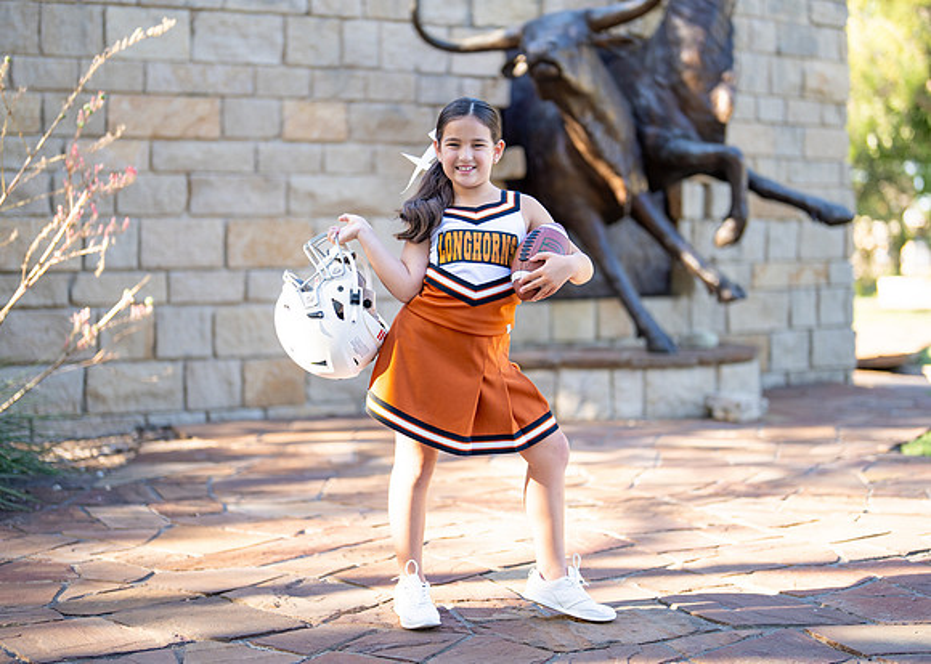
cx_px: 471
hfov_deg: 31.5
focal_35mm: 62
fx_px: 1649
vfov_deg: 22.8
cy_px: 308
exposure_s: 1/1000
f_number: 1.2
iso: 125
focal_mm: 50
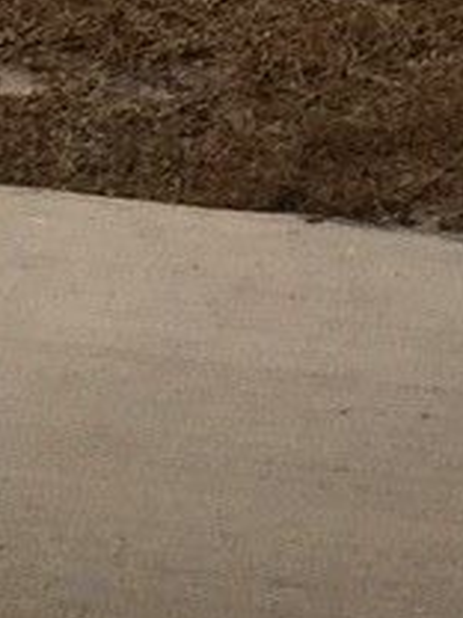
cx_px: -137
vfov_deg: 8.0
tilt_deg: -6.1
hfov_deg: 6.5
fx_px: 4066
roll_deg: +2.8
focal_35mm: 228
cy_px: -912
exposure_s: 1/60
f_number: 2.2
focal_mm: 4.15
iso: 40
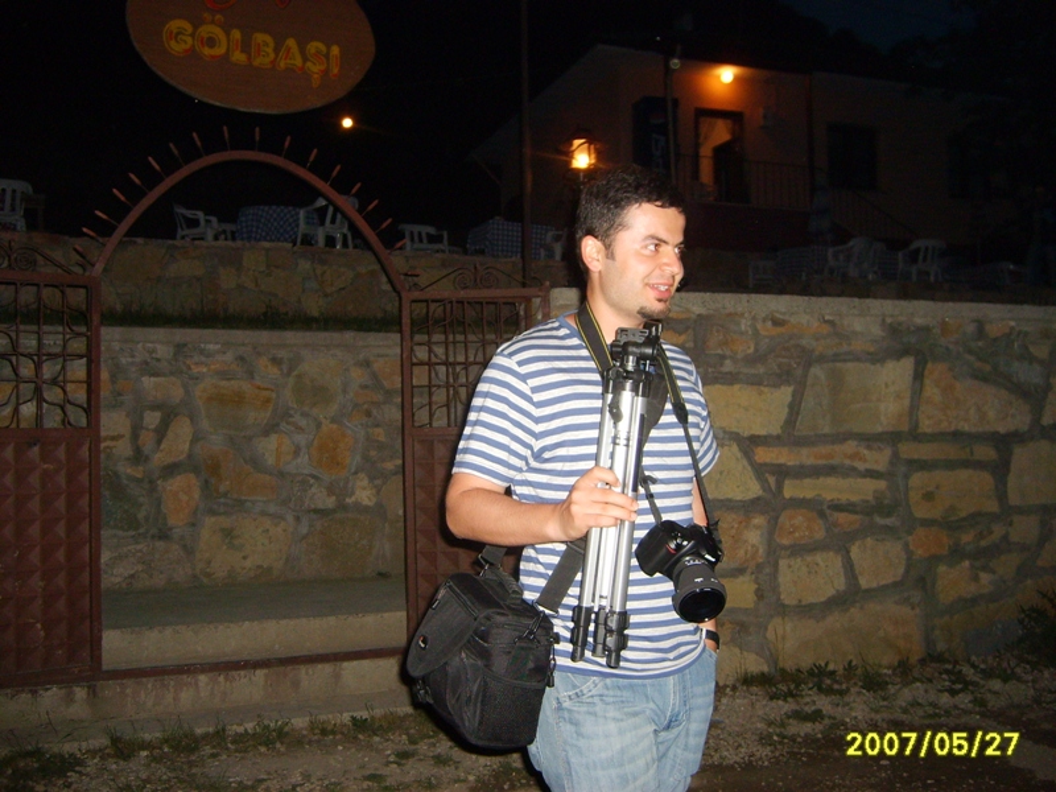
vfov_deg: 40.7
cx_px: 528
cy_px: 396
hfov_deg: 52.6
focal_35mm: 35
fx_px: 1068
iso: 163
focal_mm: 5.8
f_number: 2.8
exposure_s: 1/45
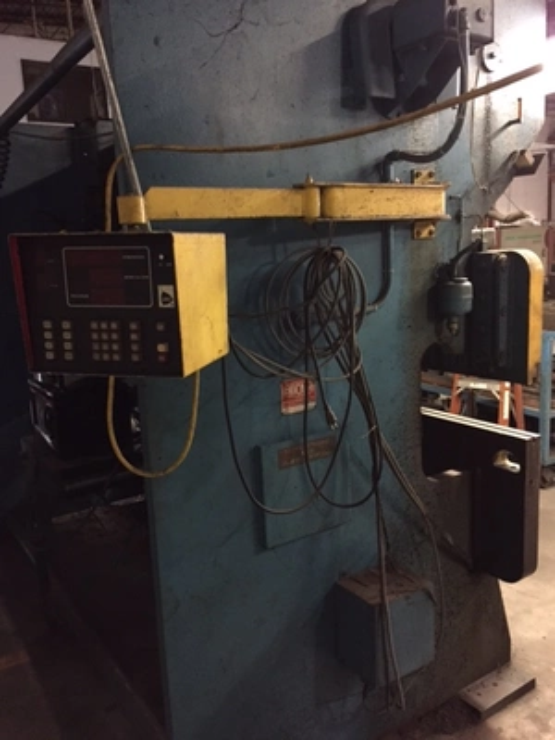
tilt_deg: -9.3
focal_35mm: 29
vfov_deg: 61.7
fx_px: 620
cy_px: 370
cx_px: 278
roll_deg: +1.7
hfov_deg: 48.2
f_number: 2.2
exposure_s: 1/15
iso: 400
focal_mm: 4.15
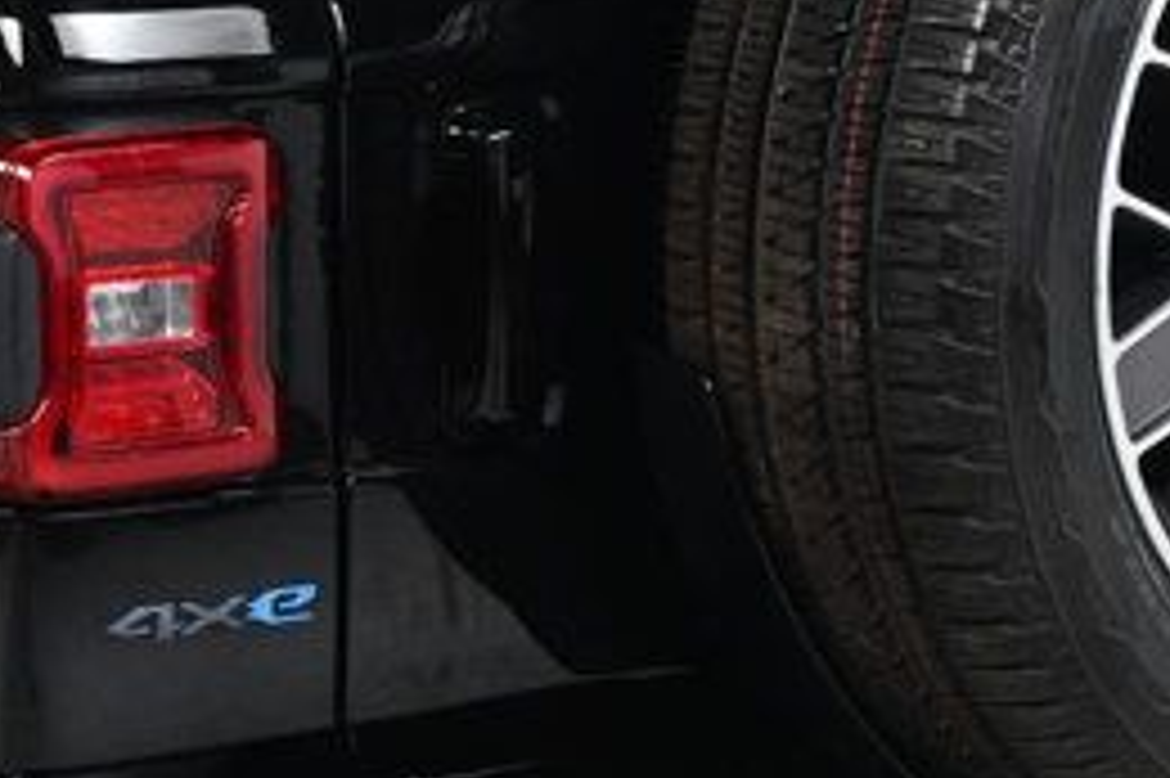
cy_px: 207
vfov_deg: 10.5
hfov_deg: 15.5
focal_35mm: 130
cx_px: -36
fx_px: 4222
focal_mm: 22
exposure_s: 1/160
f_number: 7.1
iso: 100
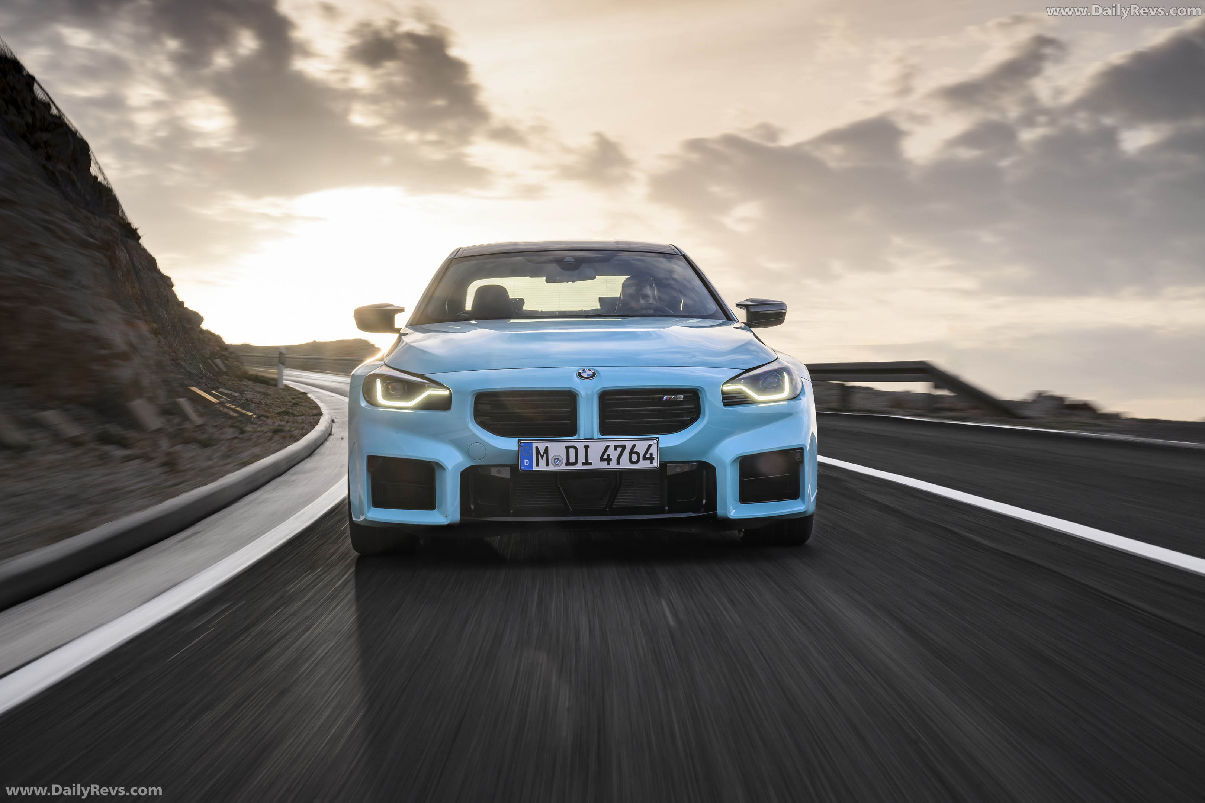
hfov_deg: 38.9
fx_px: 1707
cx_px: 602
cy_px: 402
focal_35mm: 51
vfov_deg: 26.5
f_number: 16
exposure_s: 1/20
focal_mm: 51
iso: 80
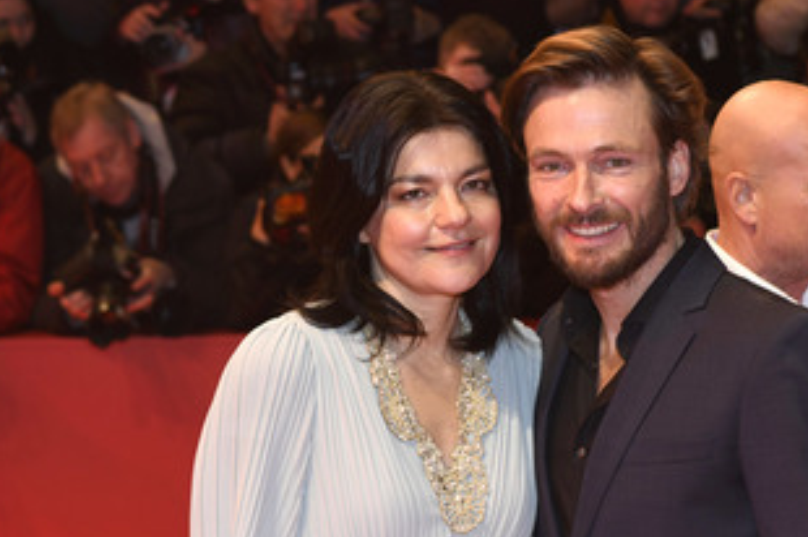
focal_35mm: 102
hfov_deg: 20.0
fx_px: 2287
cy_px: 370
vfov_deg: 13.4
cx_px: 384
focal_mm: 70
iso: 1250
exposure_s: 1/320
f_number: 5
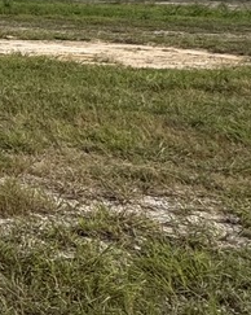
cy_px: 4
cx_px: -431
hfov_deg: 12.4
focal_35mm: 81
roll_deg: +0.3
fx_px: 753
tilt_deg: -3.1
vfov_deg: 22.7
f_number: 2.2
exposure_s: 1/2208
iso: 50
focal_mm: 2.22
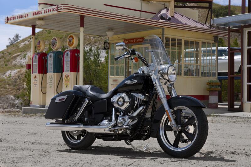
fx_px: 453
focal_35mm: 65
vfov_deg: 20.9
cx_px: 126
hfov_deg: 31.0
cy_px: 84
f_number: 11
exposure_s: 1/200
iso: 100
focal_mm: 65
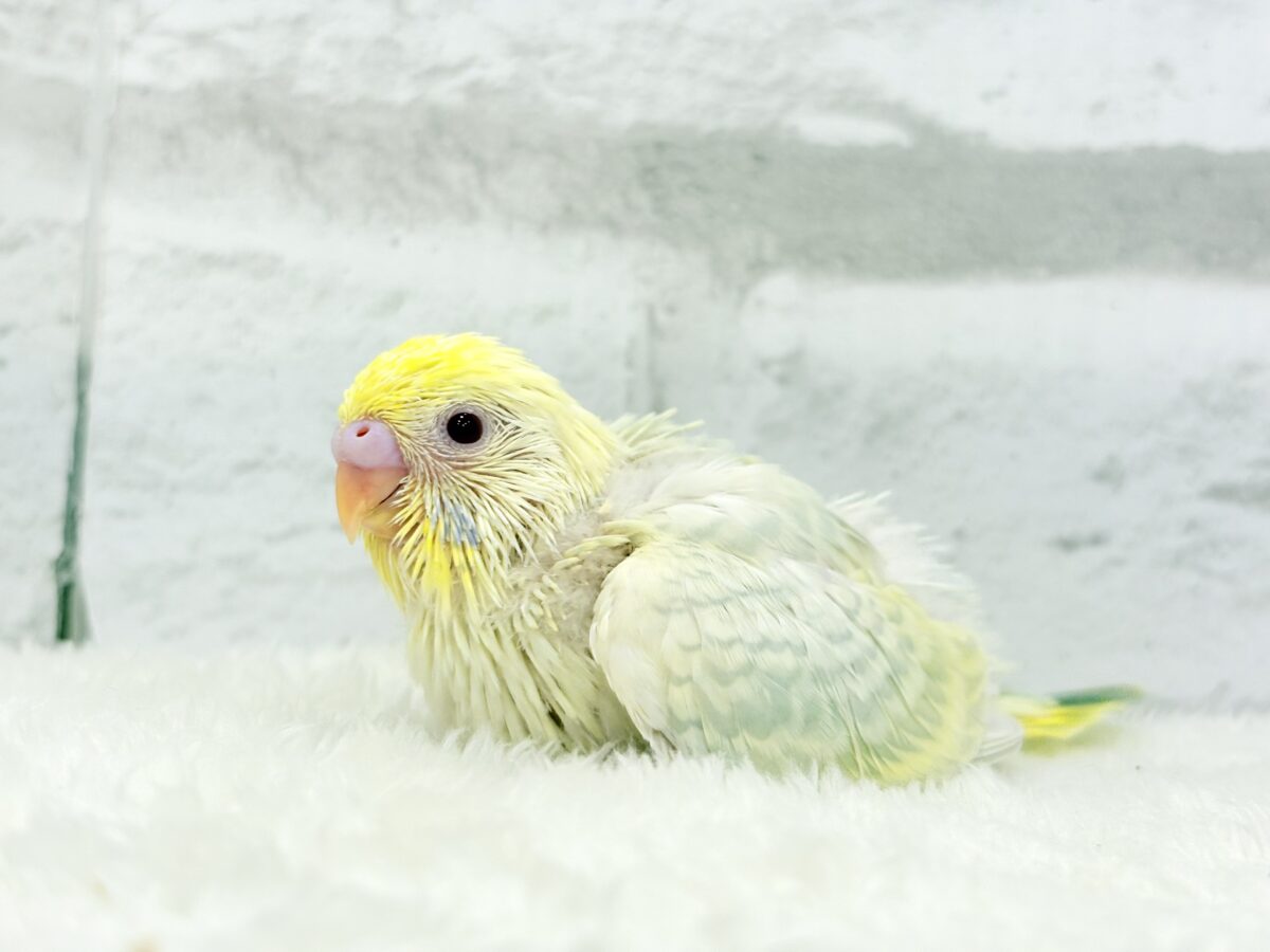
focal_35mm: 52
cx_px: 635
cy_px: 476
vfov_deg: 28.0
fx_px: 1908
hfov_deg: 36.8
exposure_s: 1/100
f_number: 1.6
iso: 50
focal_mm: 5.96
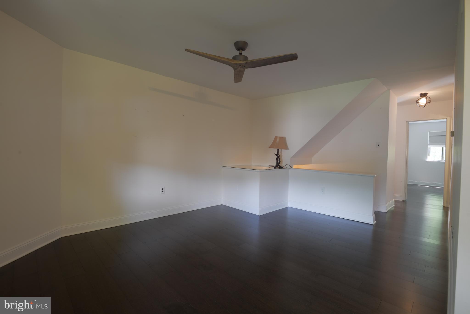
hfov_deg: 96.7
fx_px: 209
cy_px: 157
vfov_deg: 73.8
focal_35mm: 16
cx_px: 235
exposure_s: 1/3
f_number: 8
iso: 250
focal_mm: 16
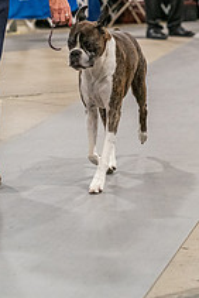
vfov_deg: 10.7
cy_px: -17
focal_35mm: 190
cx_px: 95
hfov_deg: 7.2
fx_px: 1573
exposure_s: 1/250
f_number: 3.5
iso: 6400
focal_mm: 89
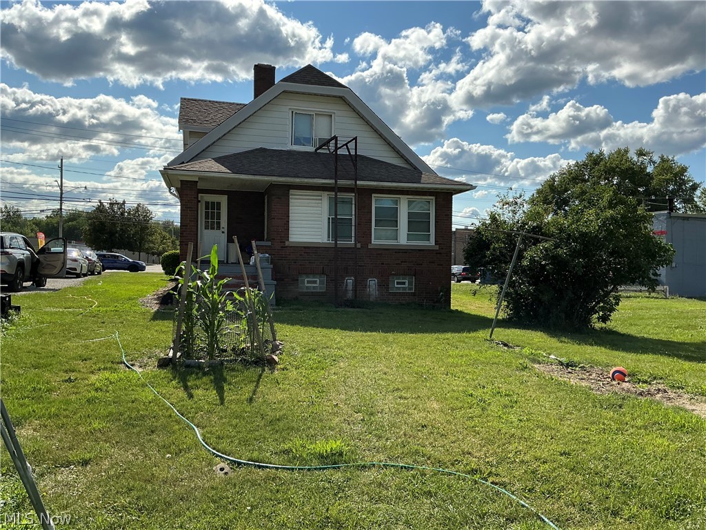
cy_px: 265
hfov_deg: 63.4
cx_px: 353
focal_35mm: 28
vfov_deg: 49.7
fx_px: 571
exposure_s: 1/2538
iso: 25
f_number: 1.8
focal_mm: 3
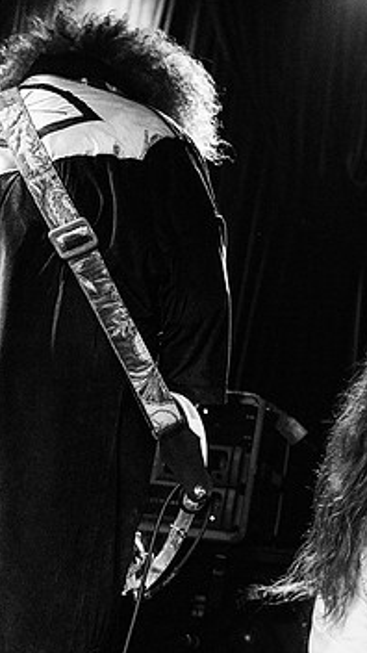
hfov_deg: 12.3
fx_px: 1644
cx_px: 489
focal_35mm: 95
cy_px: 350
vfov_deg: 22.4
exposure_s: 1/200
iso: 3200
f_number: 3.2
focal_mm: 55
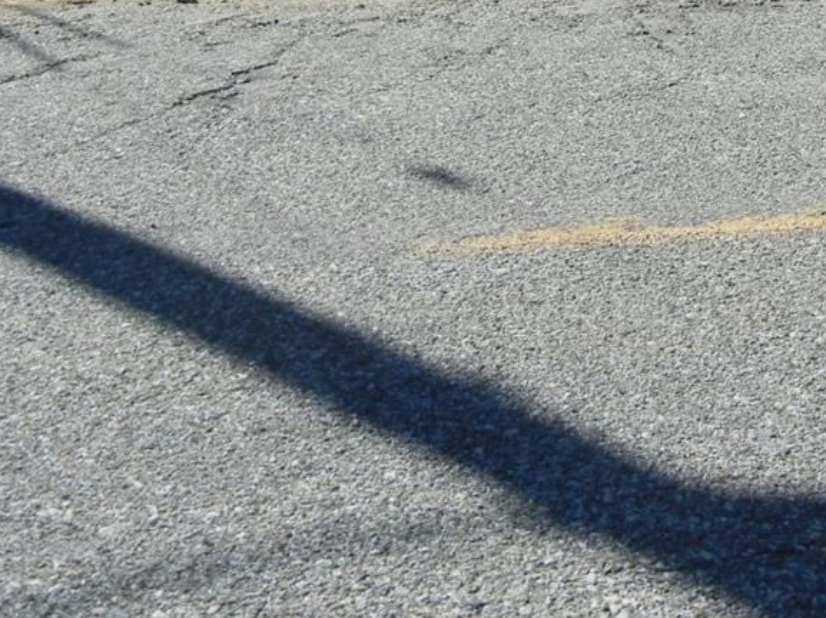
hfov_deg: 24.6
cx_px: 676
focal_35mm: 78
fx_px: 1860
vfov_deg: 17.9
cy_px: -132
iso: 160
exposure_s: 1/410
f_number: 7
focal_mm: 5.4
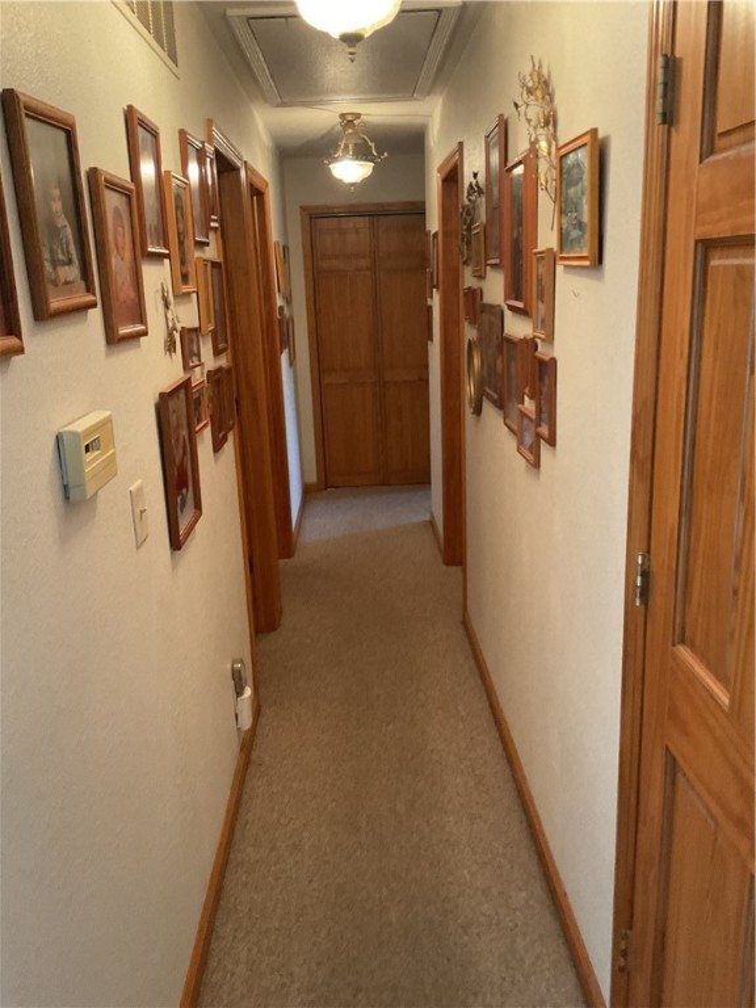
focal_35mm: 29
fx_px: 844
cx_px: 378
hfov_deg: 48.2
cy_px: 504
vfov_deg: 61.7
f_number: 1.8
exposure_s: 1/60
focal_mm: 3
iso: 250
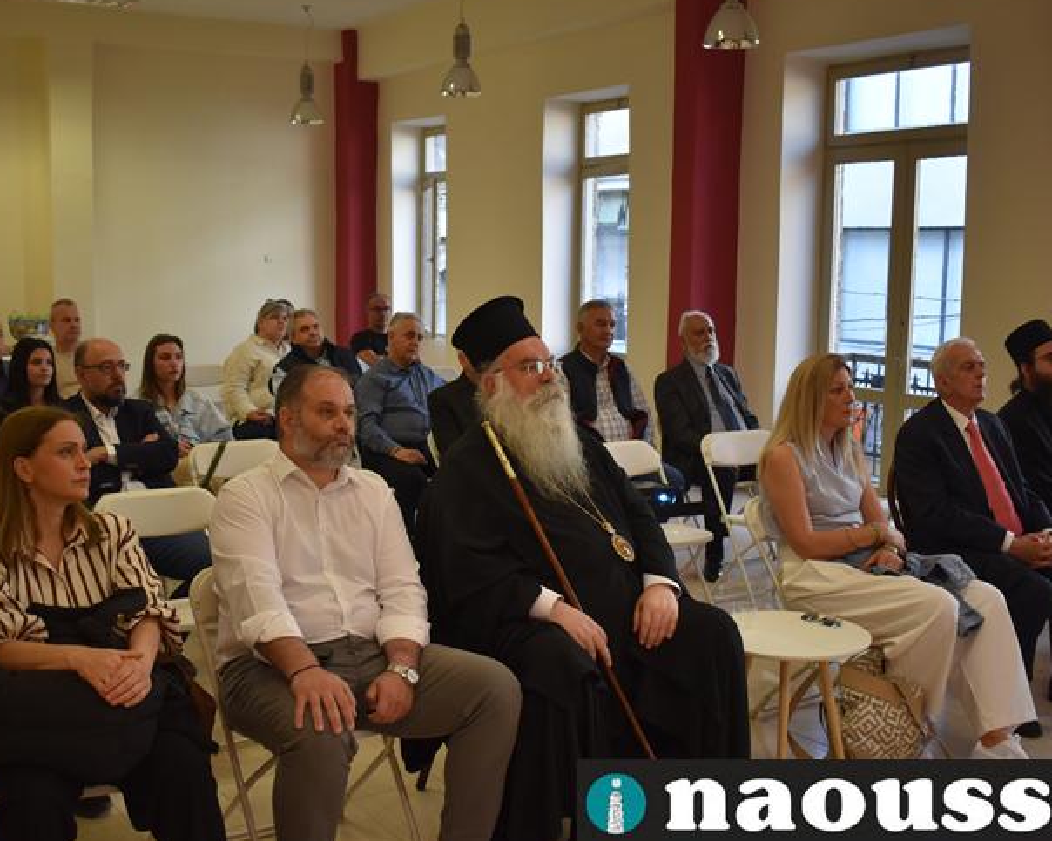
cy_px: 438
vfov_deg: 36.5
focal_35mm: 41
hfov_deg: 44.8
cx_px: 481
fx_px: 1276
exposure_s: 1/250
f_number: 3.8
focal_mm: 22
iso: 560
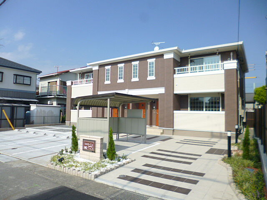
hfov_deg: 71.6
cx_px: 134
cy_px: 100
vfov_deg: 56.8
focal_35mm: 24
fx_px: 185
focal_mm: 4.3
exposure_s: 1/125
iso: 100
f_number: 9
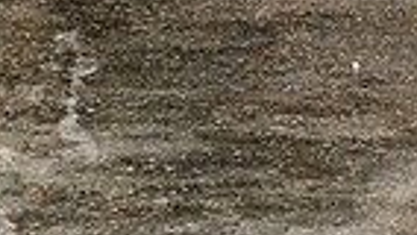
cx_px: 349
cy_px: -558
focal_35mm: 299
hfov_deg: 7.2
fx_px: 3307
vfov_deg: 3.9
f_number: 6.3
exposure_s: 1/125
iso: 1000
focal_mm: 70
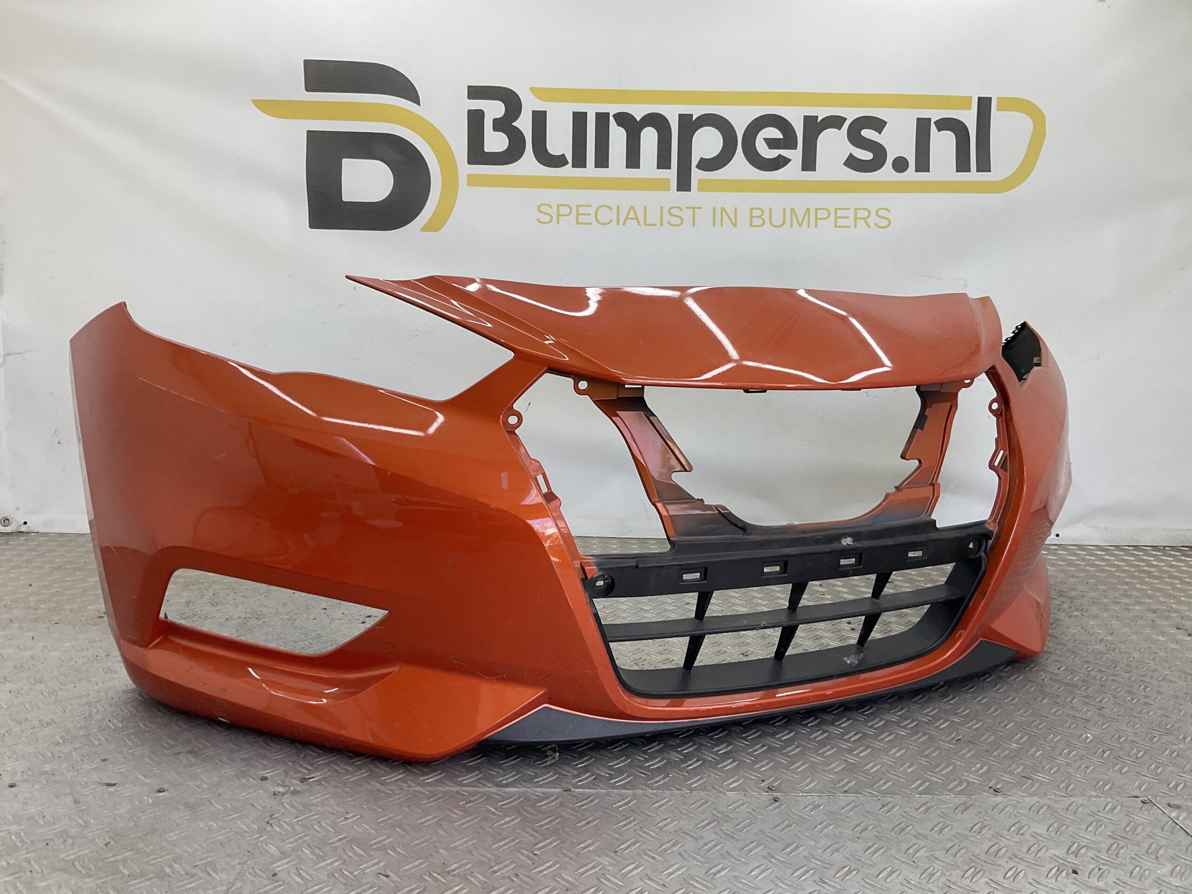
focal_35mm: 29
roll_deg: -2.3
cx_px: 596
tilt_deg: -8.0
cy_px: 447
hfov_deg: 61.7
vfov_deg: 48.2
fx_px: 999
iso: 16
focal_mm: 3
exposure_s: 1/120
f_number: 1.8
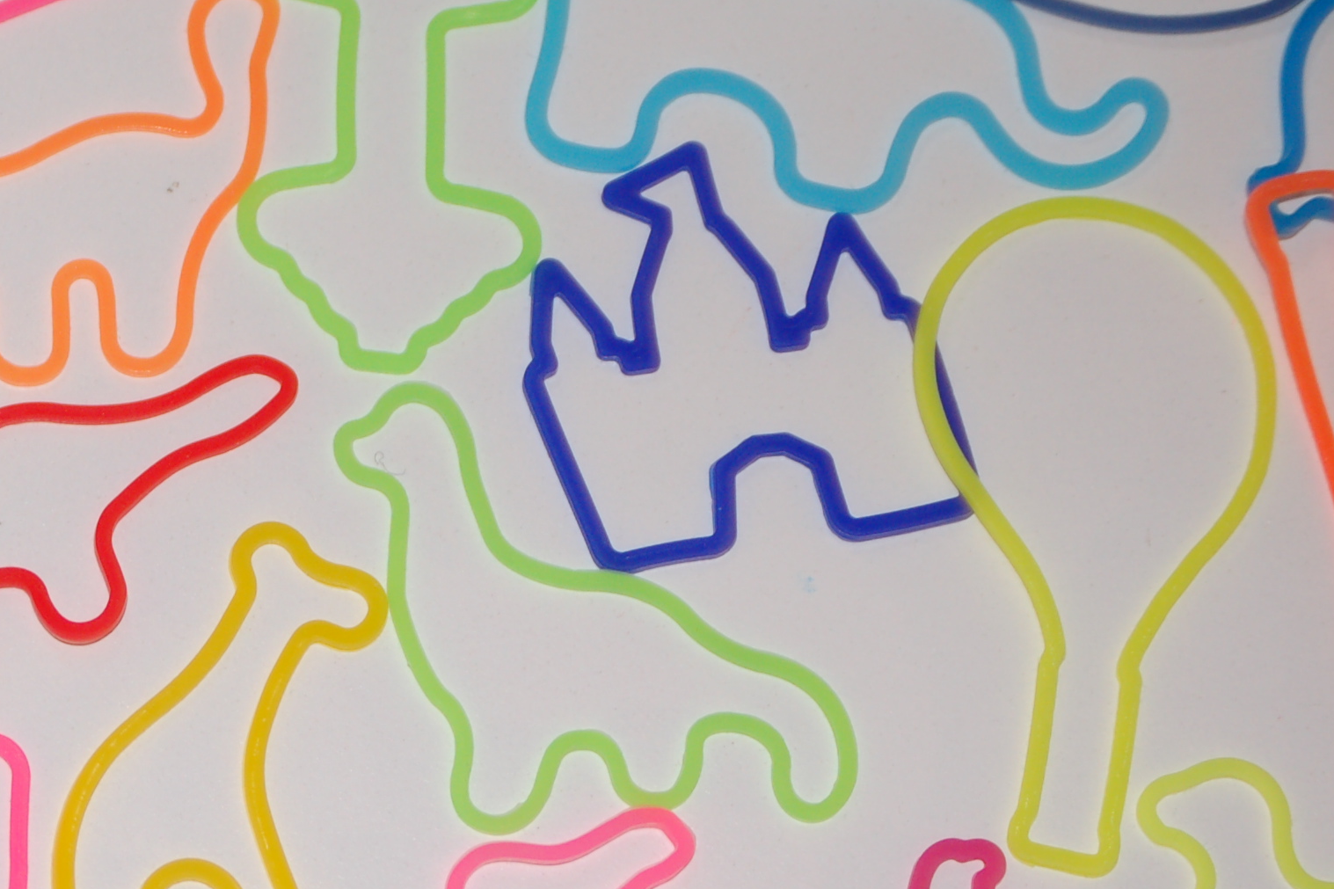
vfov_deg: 6.6
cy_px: 660
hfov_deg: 9.8
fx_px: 7706
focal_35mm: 208
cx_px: 112
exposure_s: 1/60
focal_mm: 70
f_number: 4.5
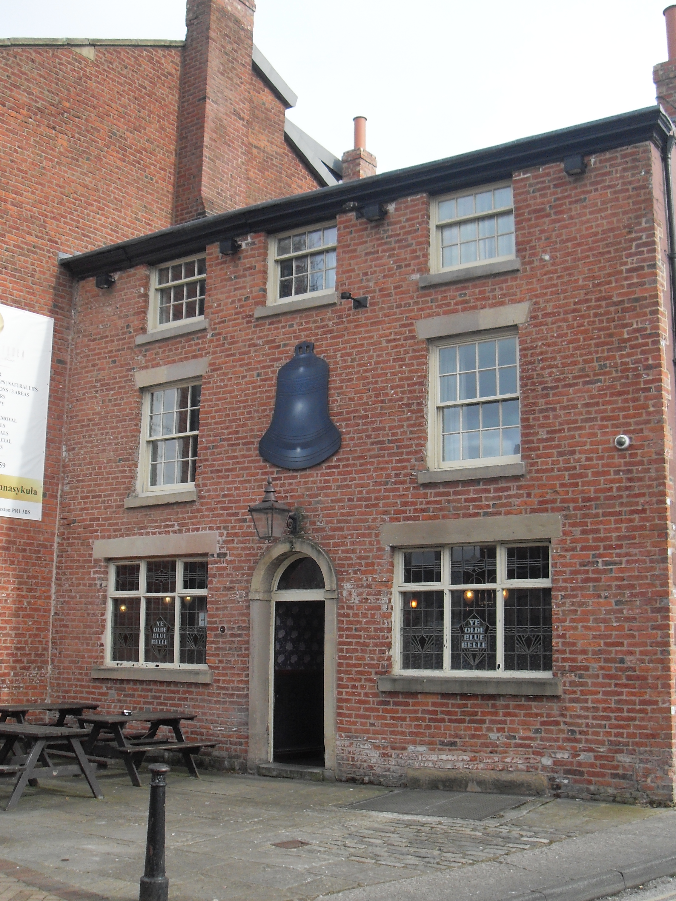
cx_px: 345
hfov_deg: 36.0
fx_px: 1042
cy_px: 460
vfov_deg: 46.8
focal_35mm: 40
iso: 80
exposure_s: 1/60
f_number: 8.9
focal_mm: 6.3
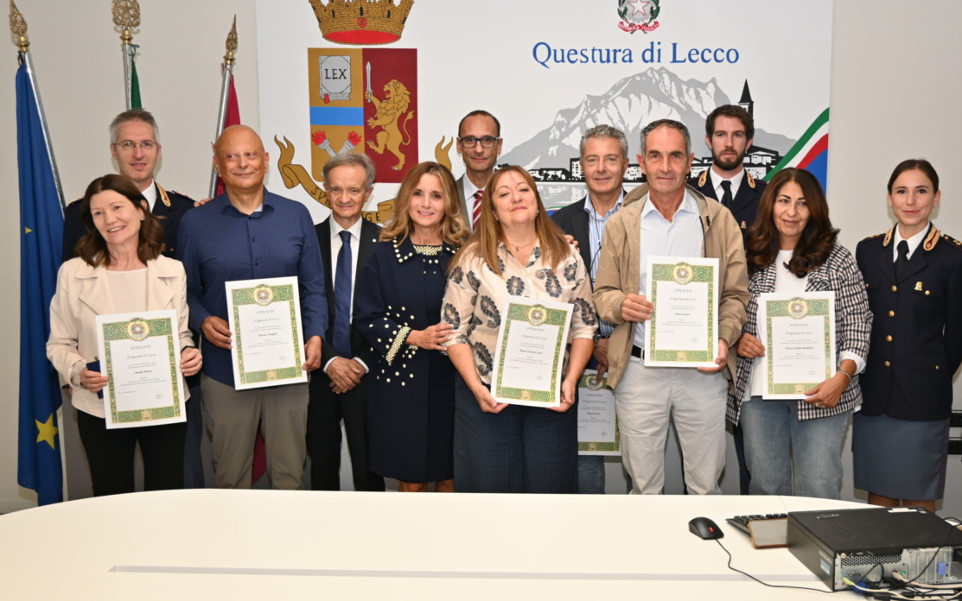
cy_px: 324
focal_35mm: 41
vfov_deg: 31.0
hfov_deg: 47.8
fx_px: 1083
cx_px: 552
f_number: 4
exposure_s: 1/60
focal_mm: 23.5
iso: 360
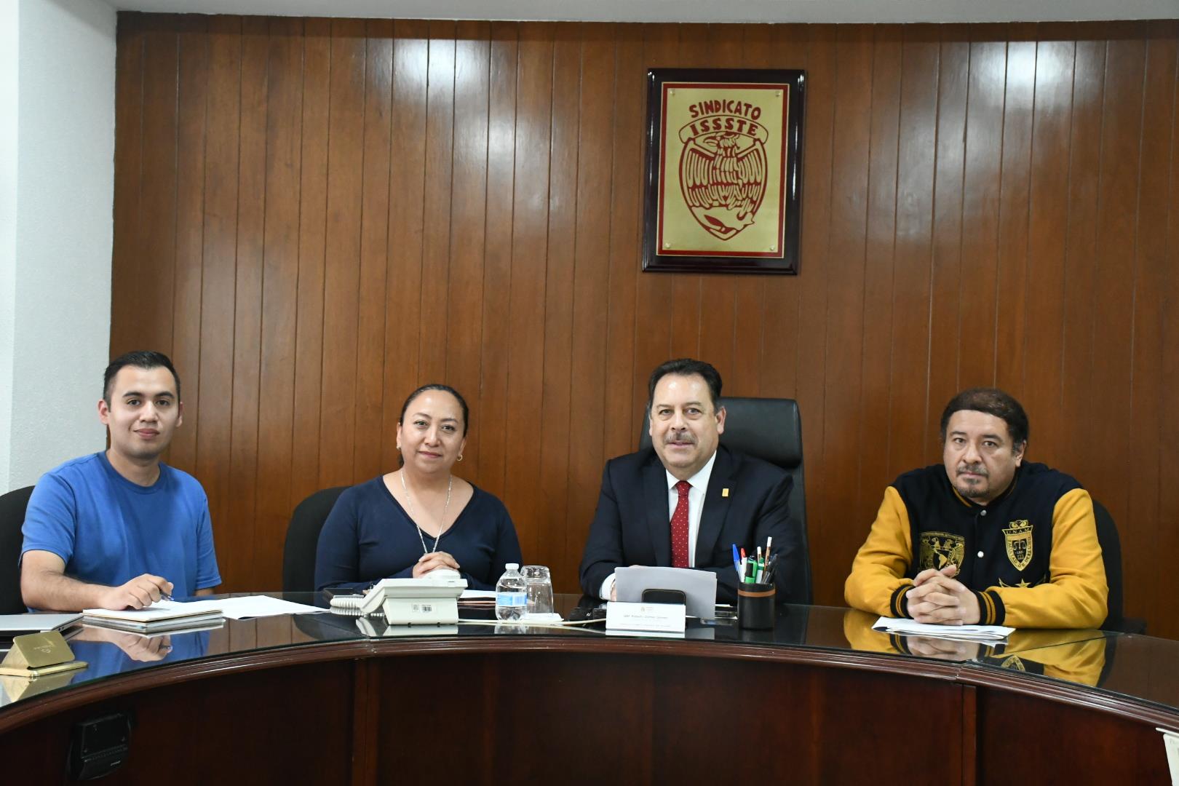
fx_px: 1572
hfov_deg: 41.1
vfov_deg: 28.1
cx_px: 590
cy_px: 393
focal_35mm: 48
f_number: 5.6
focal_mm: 32
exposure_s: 1/100
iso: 5000
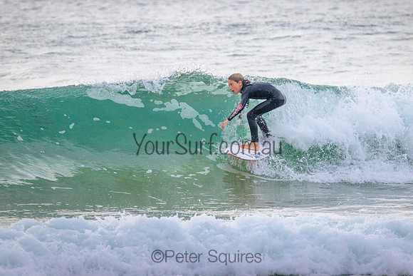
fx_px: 10485
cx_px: 219
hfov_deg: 2.3
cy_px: 118
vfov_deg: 1.5
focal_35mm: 914
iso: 2200
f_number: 11
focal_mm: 800
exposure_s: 1/2000
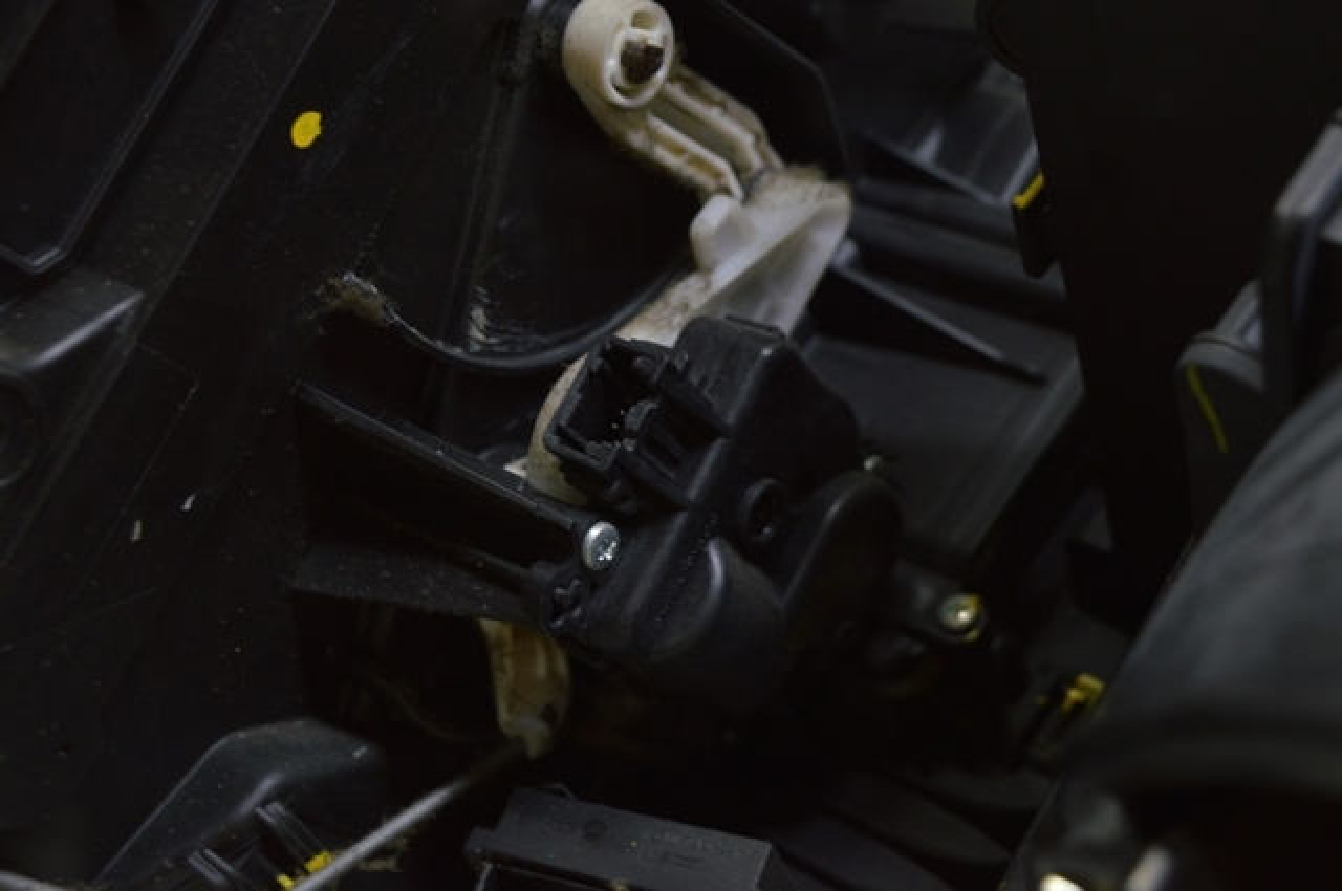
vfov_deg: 25.7
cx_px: 671
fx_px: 1955
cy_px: 446
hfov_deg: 37.9
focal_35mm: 52
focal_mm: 35
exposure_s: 1/25
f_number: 5.6
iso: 400
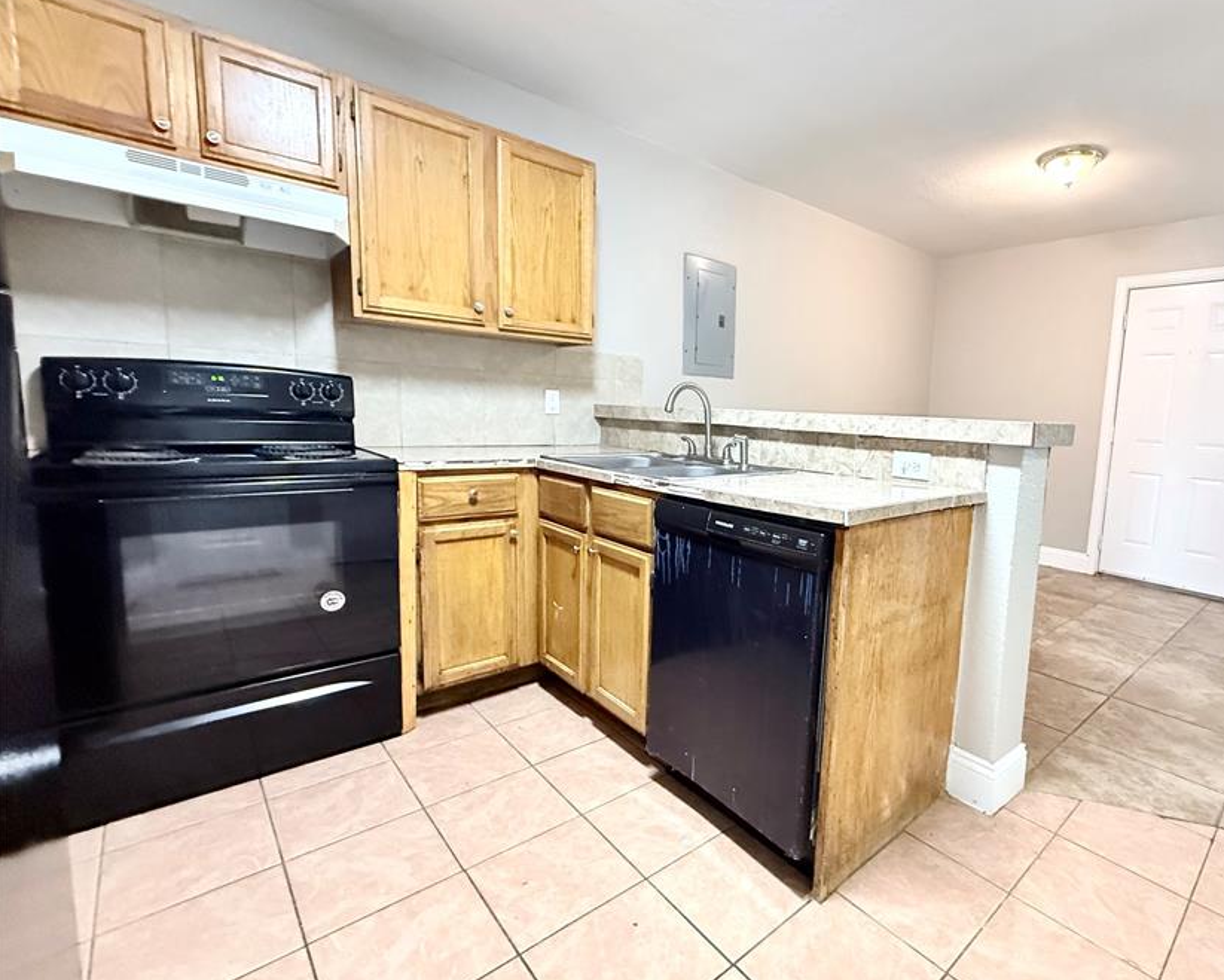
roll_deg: -2.3
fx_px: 616
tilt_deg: -7.2
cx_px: 758
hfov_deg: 88.0
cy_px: 485
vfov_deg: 77.0
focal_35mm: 17
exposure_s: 1/40
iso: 1000
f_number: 2.2
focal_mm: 2.22
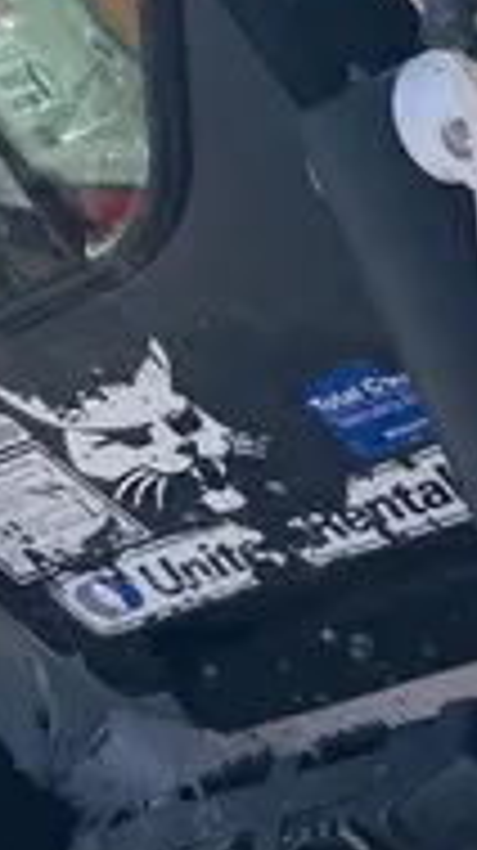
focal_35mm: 110
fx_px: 2479
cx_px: 639
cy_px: -286
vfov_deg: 18.0
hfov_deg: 10.7
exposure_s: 1/1484
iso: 32
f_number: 1.8
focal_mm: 4.25
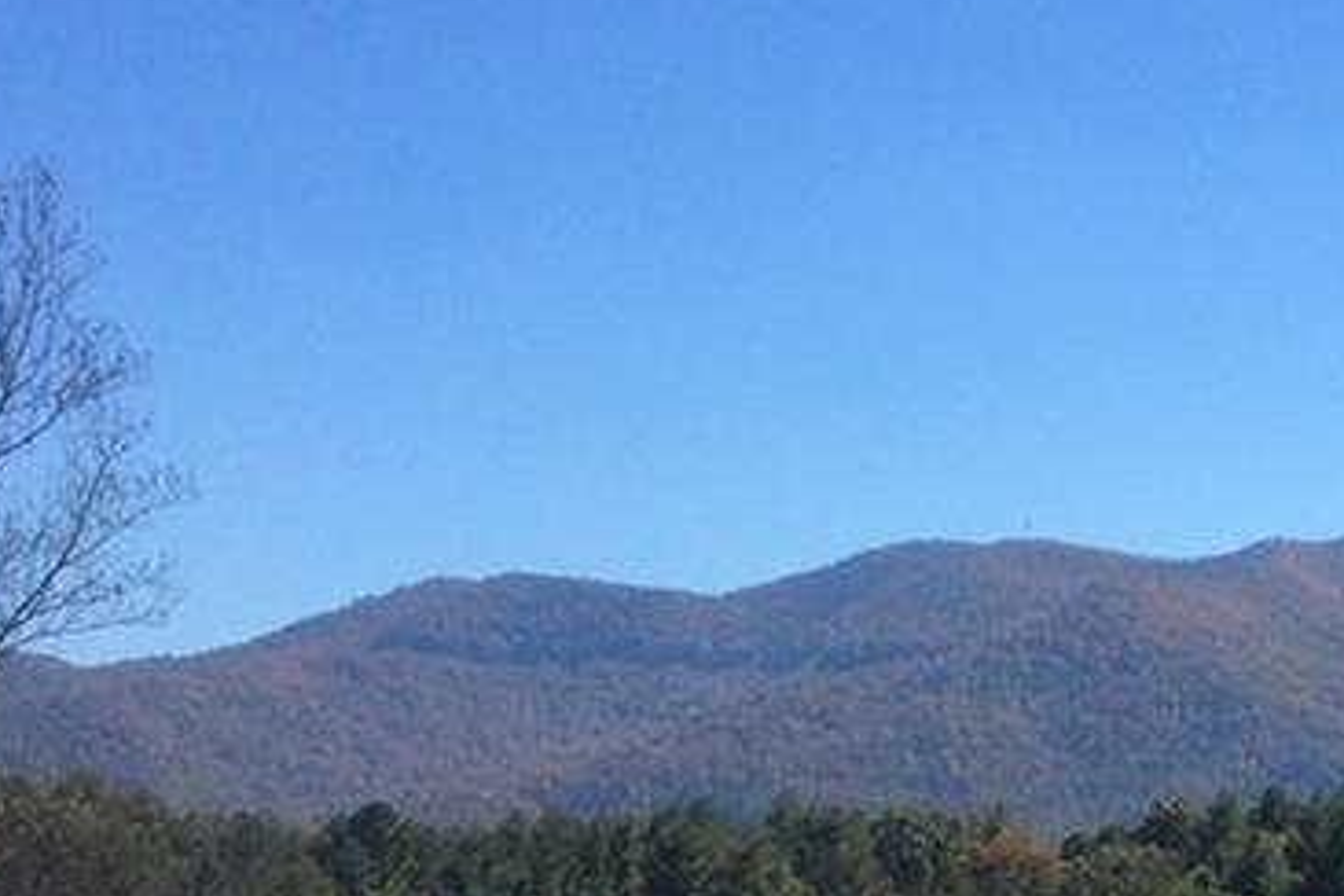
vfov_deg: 14.1
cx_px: 1182
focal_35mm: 93
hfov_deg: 21.5
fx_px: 3472
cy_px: 1168
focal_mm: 3.3
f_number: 2.4
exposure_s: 1/1395
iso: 32
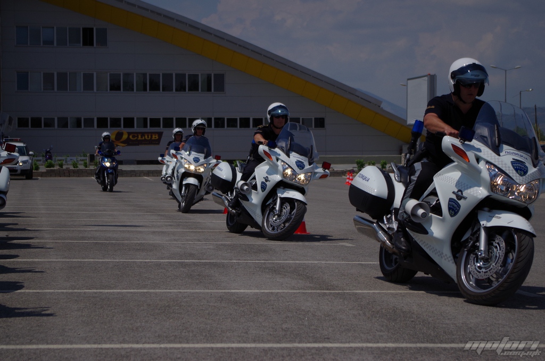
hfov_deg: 24.8
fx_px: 1239
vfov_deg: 16.6
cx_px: 272
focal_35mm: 82
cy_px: 180
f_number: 5.6
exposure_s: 1/4000
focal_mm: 55
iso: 200
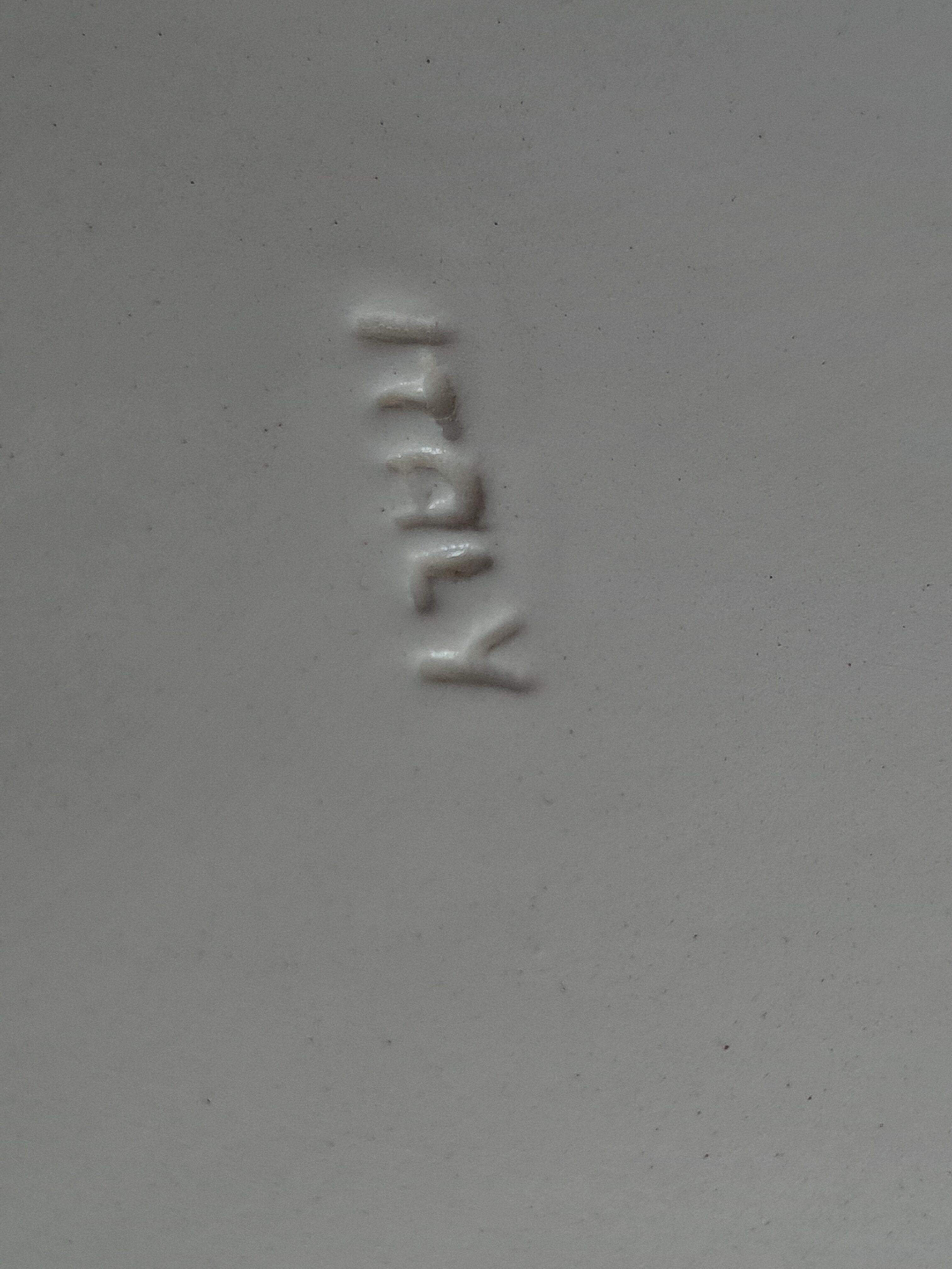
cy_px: 634
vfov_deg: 67.3
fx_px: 953
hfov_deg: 53.1
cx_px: 476
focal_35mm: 26
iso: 50
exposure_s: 1/345
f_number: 1.8
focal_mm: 5.4
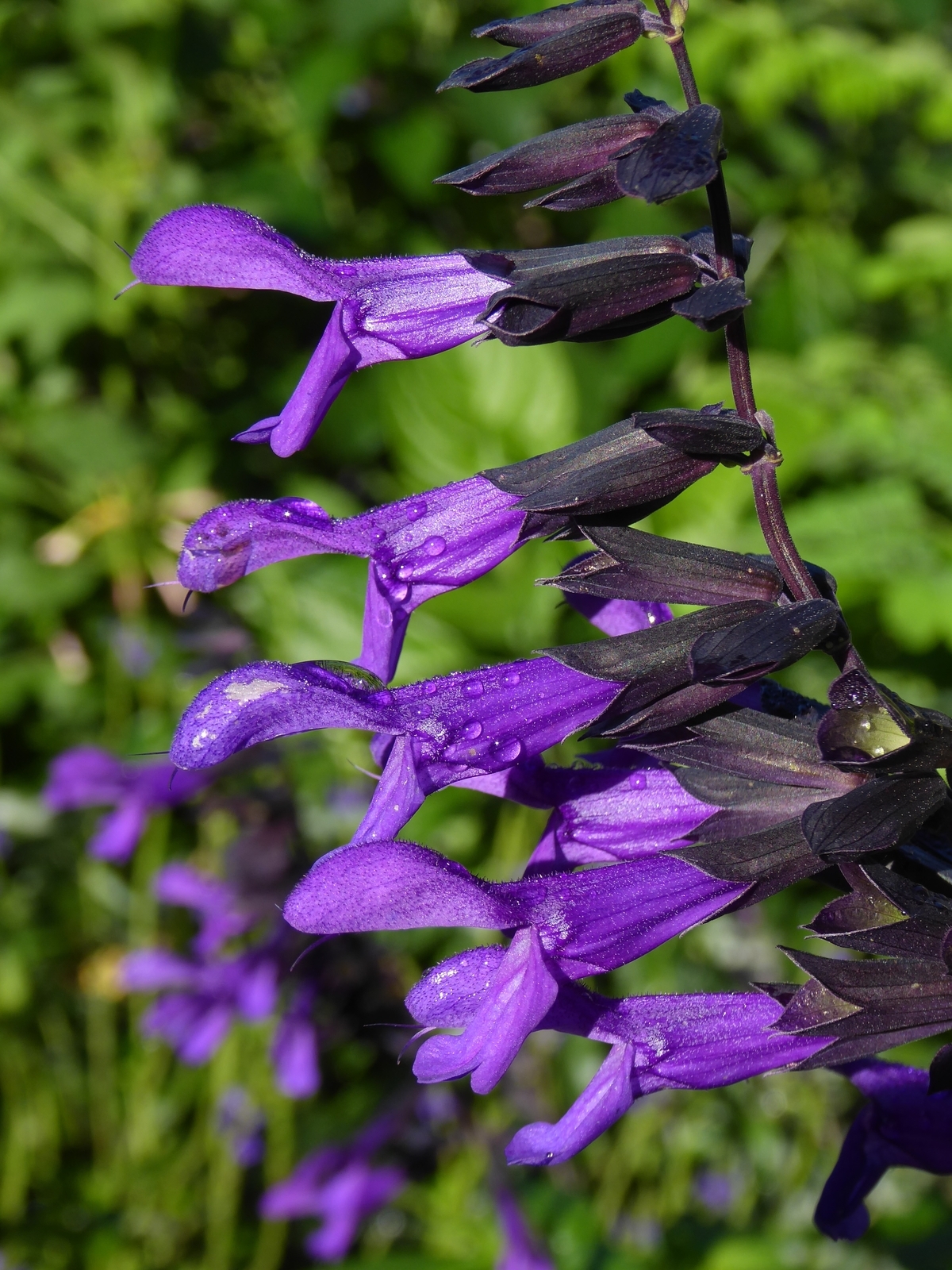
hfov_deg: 17.6
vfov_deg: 23.3
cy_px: 635
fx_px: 3080
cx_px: 476
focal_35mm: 84
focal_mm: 15
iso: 80
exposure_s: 1/200
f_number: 4.8
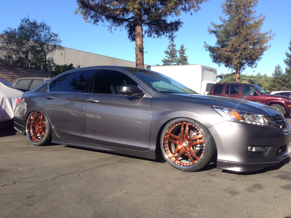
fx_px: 277
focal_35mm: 33
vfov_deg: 42.9
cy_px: 109
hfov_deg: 55.4
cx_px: 146
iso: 50
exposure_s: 1/742
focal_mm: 4.12
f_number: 2.4
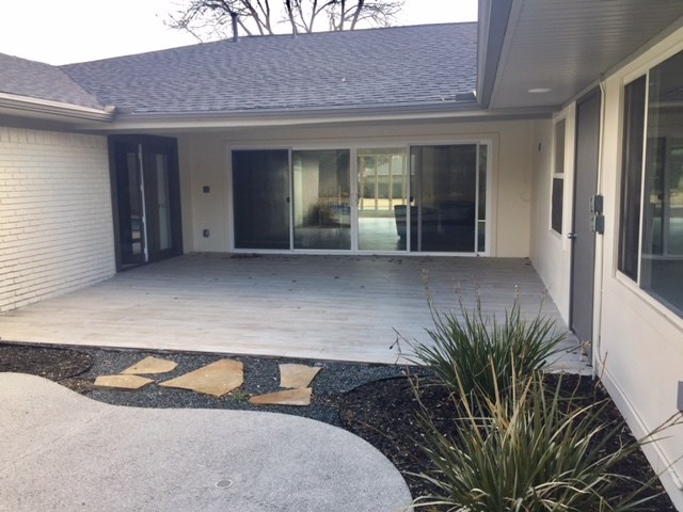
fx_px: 572
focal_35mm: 29
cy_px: 256
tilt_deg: -7.3
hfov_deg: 61.7
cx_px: 342
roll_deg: -0.3
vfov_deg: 48.2
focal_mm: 4.15
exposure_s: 1/231
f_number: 2.2
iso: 32
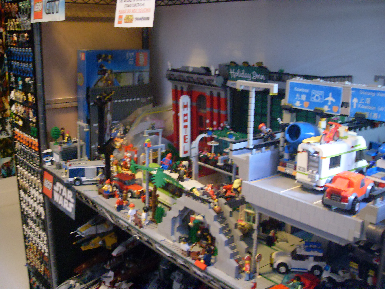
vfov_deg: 38.7
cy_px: 144
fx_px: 412
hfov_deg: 50.1
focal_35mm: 37
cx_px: 192
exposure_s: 1/3
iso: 200
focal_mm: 6.3
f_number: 2.8
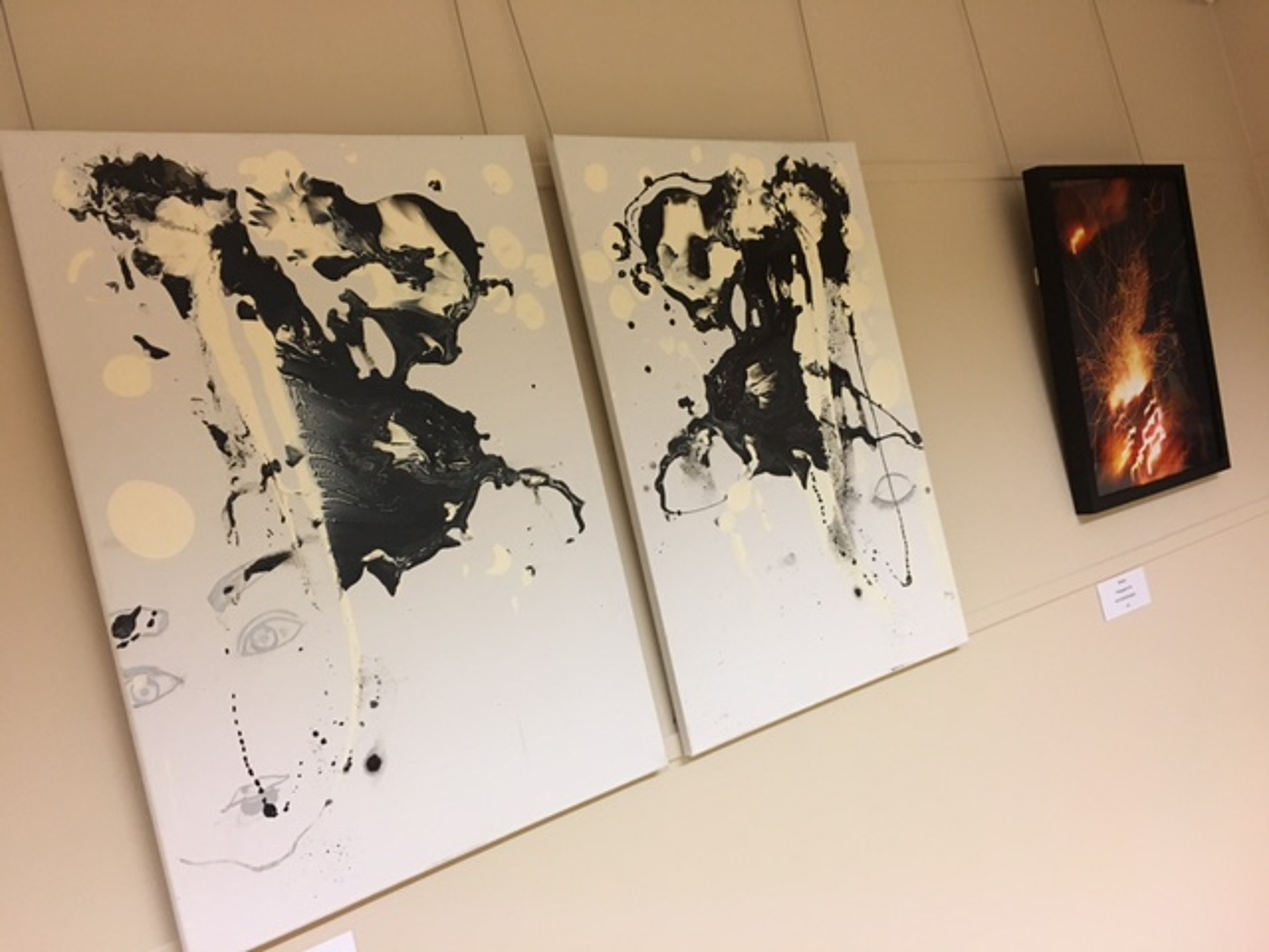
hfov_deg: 61.7
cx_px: 634
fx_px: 1063
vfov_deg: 48.2
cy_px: 476
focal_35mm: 29
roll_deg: +13.8
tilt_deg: +1.9
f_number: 2.2
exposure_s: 1/33
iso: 200
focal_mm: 4.15
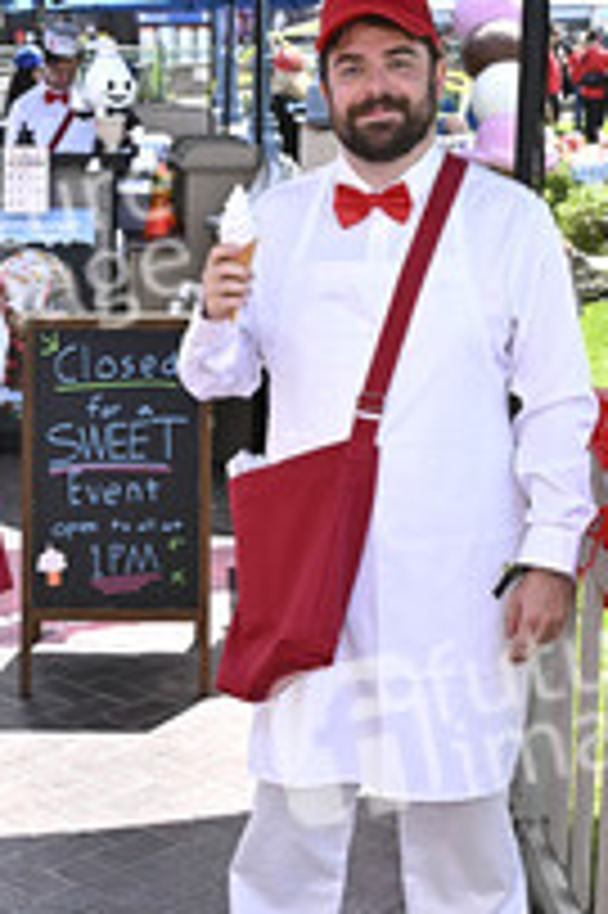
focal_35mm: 69
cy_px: 495
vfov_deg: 29.3
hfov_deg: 19.4
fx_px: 1751
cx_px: 90
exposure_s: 1/320
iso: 320
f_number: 6.3
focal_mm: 35
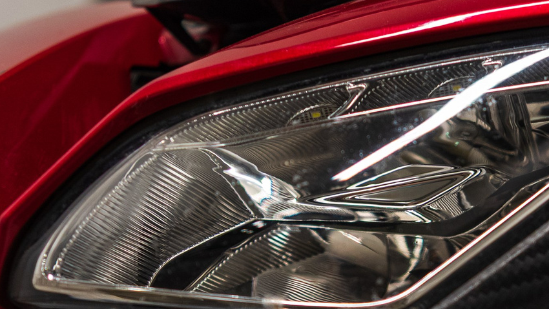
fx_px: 1747
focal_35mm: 120
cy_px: 358
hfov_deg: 17.5
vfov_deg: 10.0
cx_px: 514
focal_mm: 38
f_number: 2.8
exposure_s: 1/100
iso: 500
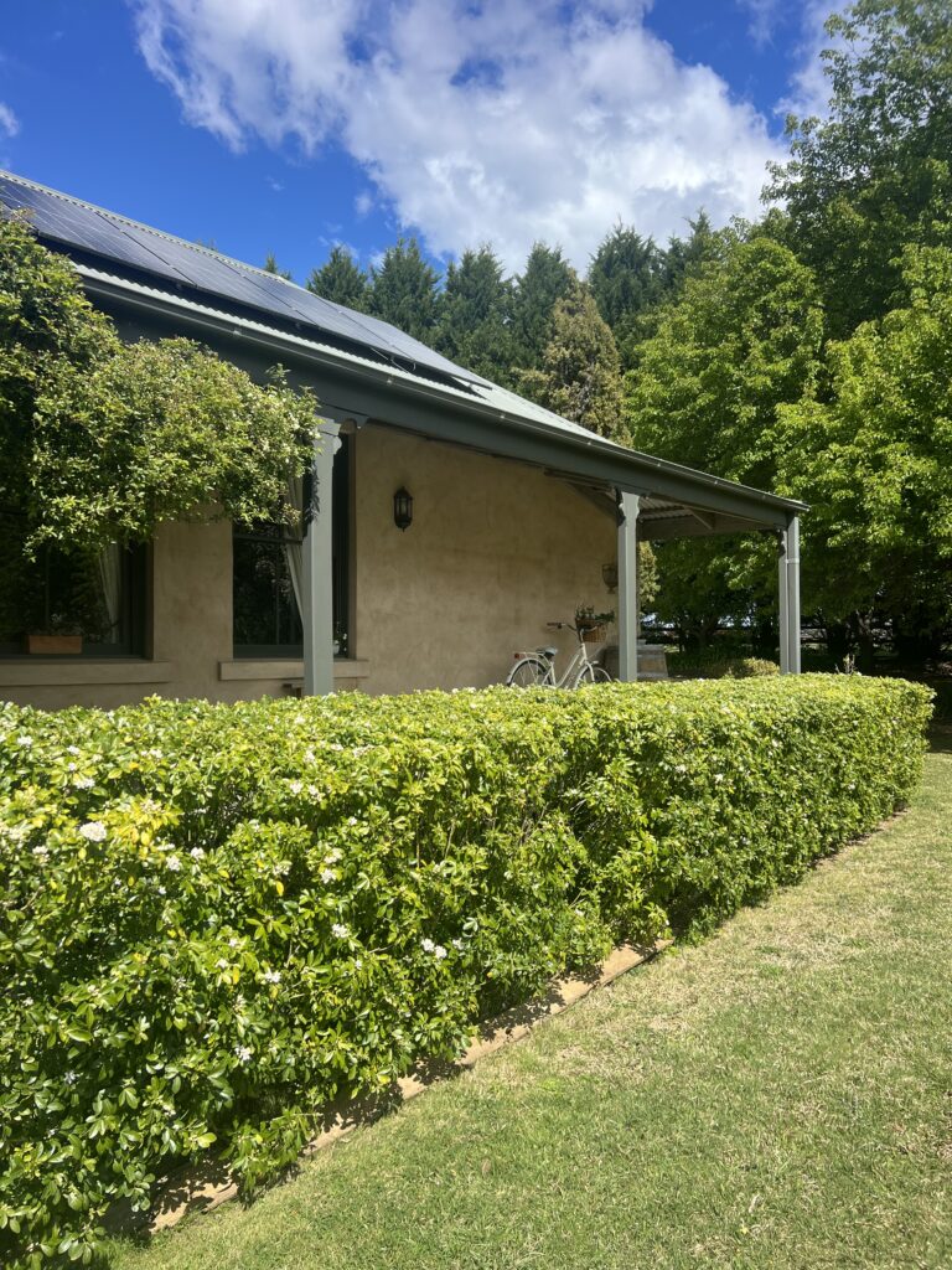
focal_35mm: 26
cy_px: 635
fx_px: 953
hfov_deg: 53.1
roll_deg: -0.5
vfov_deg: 67.3
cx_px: 476
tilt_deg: +1.0
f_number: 1.5
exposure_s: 1/2915
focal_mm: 5.7
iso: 50
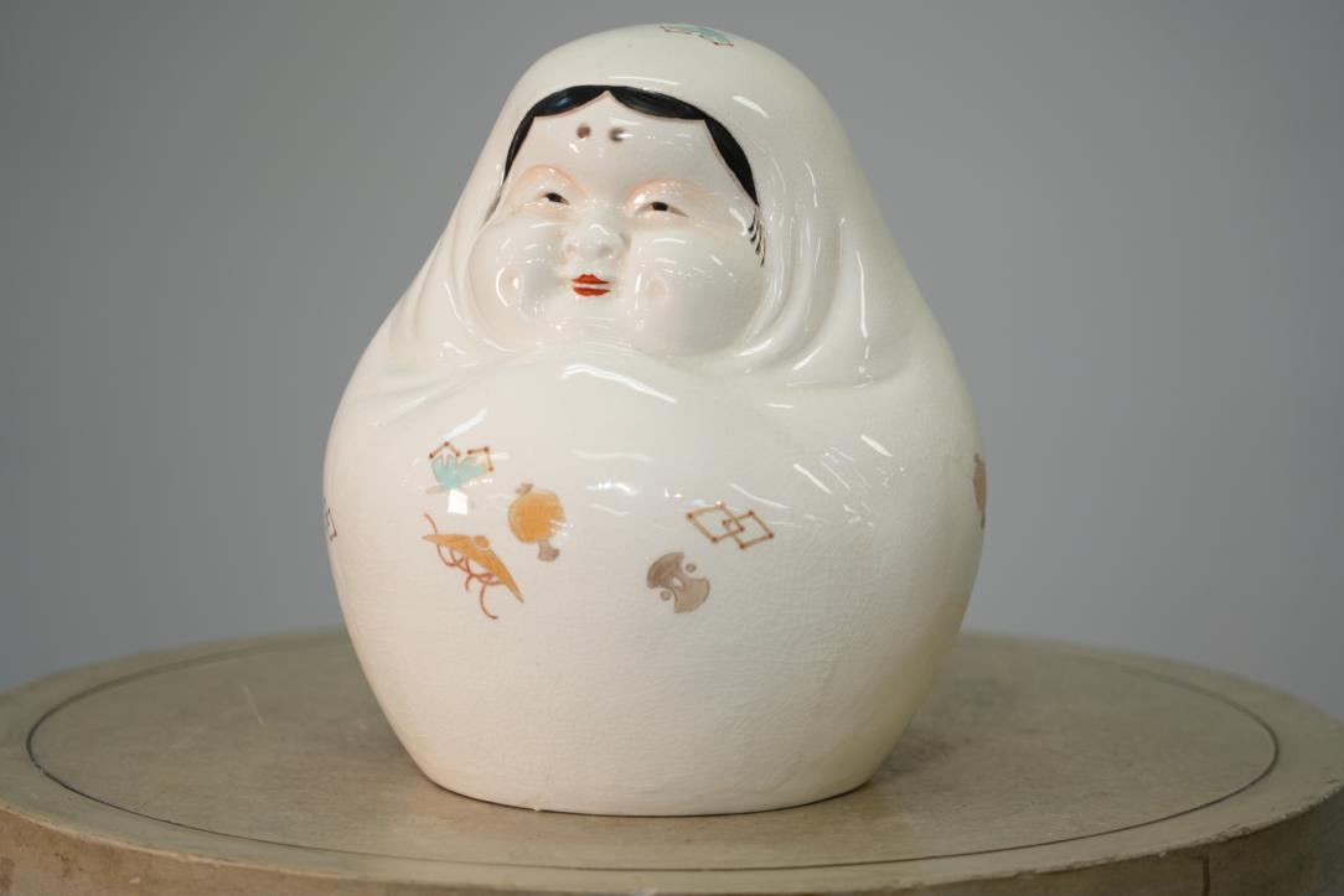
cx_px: 672
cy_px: 448
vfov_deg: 13.0
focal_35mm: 105
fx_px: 3920
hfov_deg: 19.5
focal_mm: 105
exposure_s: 1/125
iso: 500
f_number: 4
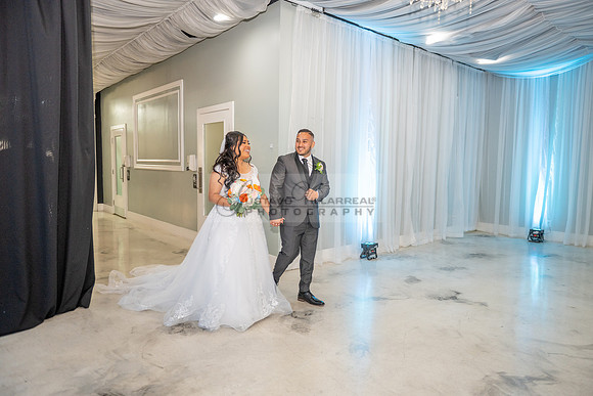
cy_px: 198
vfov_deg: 53.2
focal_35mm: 24
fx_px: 395
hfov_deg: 73.7
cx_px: 296
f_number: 3.2
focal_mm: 24
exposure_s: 1/160
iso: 800
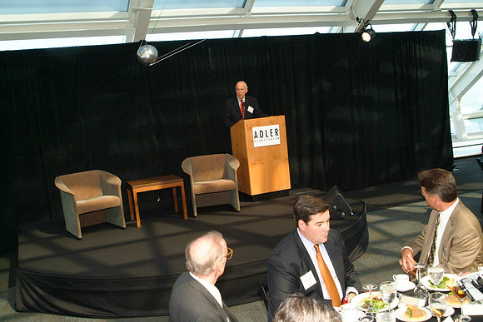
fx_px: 483
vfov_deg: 36.9
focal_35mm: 36
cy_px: 161
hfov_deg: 53.1
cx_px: 242
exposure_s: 1/90
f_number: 11
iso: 1600
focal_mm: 24
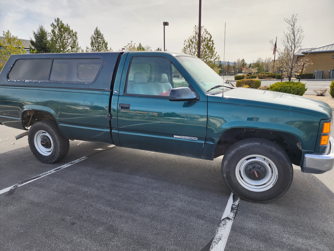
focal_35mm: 23
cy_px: 126
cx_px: 167
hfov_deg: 73.9
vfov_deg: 58.9
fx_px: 222
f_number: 1.8
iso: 12
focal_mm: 6.4
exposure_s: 1/428
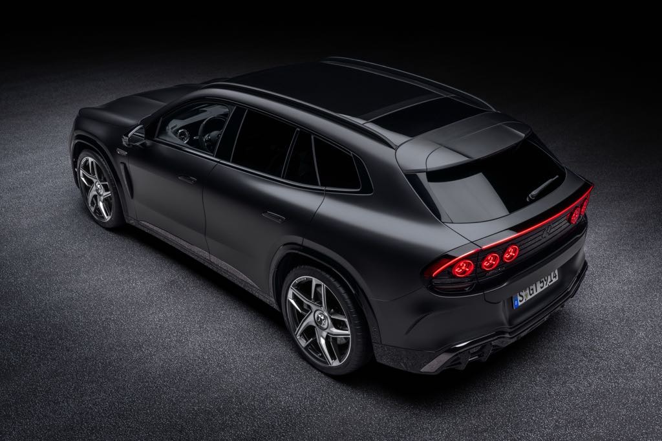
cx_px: 331
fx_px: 662
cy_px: 220
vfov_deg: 36.8
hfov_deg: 53.1
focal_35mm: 36
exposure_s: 1/20
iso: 200
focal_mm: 36
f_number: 8
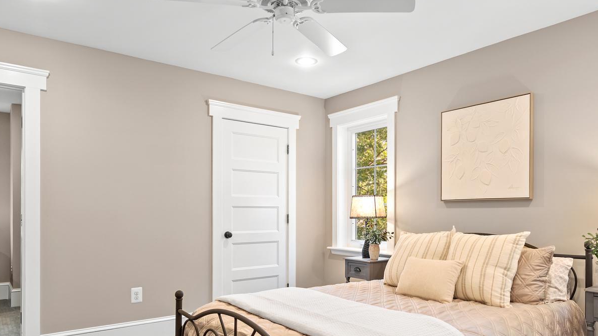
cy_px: 232
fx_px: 428
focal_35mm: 27
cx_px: 323
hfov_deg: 69.8
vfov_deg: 42.1
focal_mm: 15
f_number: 5
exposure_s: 1/5
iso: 100
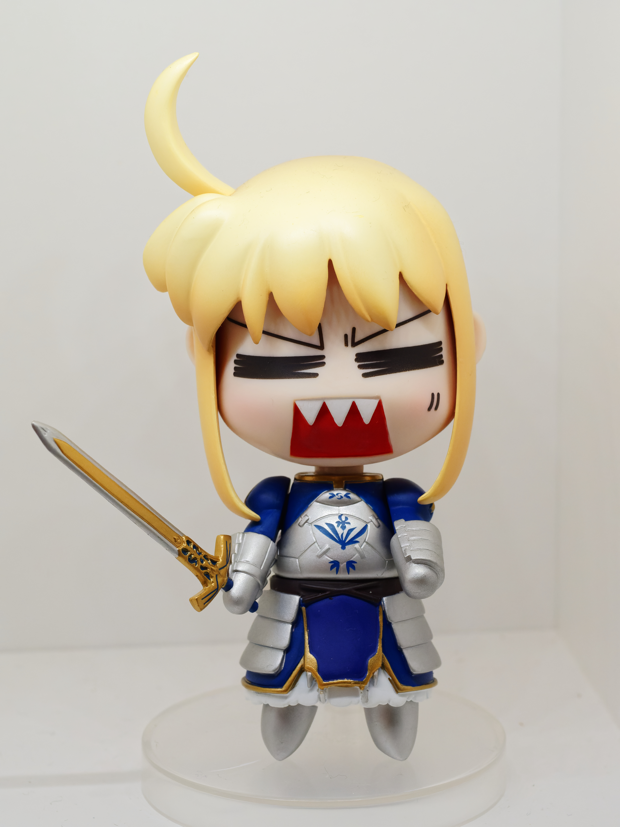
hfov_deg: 12.3
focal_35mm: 120
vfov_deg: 16.4
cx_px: 310
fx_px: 2866
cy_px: 414
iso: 1600
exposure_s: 1/400
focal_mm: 60
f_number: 8
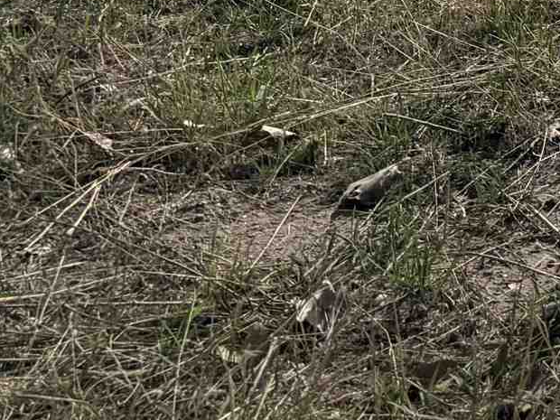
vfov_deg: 10.6
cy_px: -592
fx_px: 1925
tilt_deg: -2.6
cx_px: 1314
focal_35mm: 119
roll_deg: -1.3
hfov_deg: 12.9
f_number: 1.78
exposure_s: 1/14286
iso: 80
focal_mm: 6.76
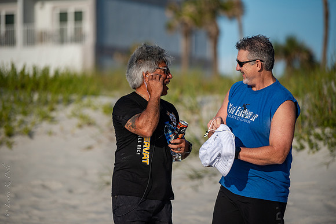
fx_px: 1540
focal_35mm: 165
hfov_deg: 12.4
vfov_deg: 8.3
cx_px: 168
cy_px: 112
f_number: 2.8
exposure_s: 1/4000
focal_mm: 165
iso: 360
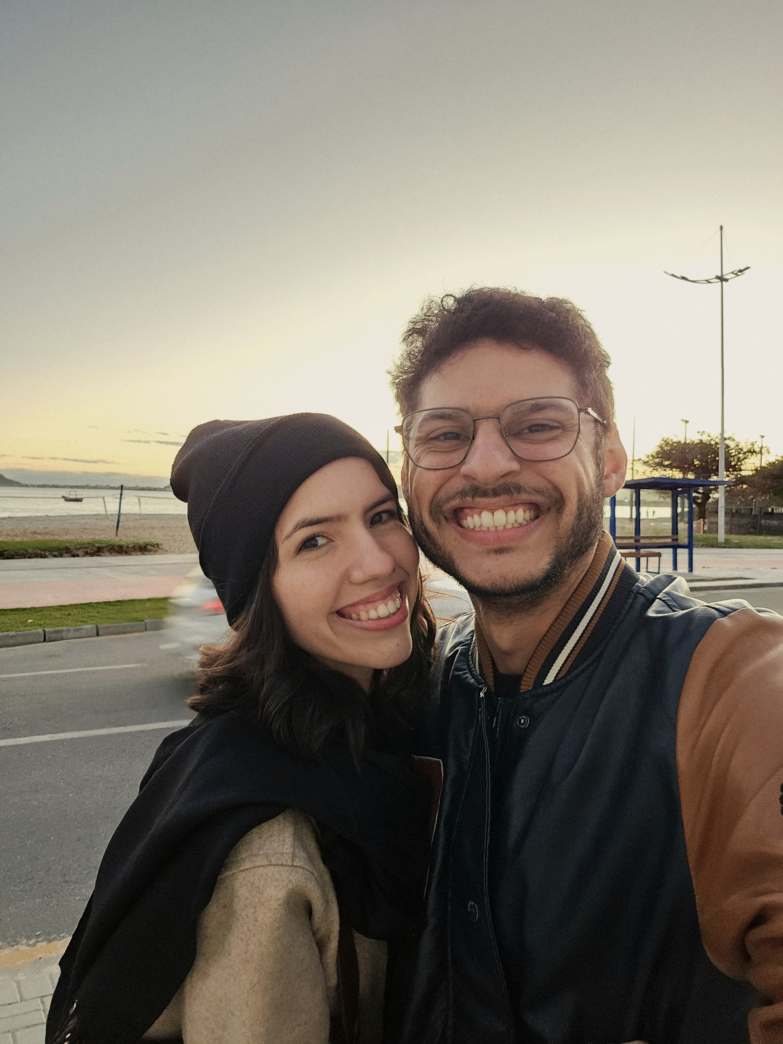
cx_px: 392
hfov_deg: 54.9
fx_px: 754
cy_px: 522
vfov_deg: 69.4
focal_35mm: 25
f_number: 2.2
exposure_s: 1/40.2
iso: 500
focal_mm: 3.3
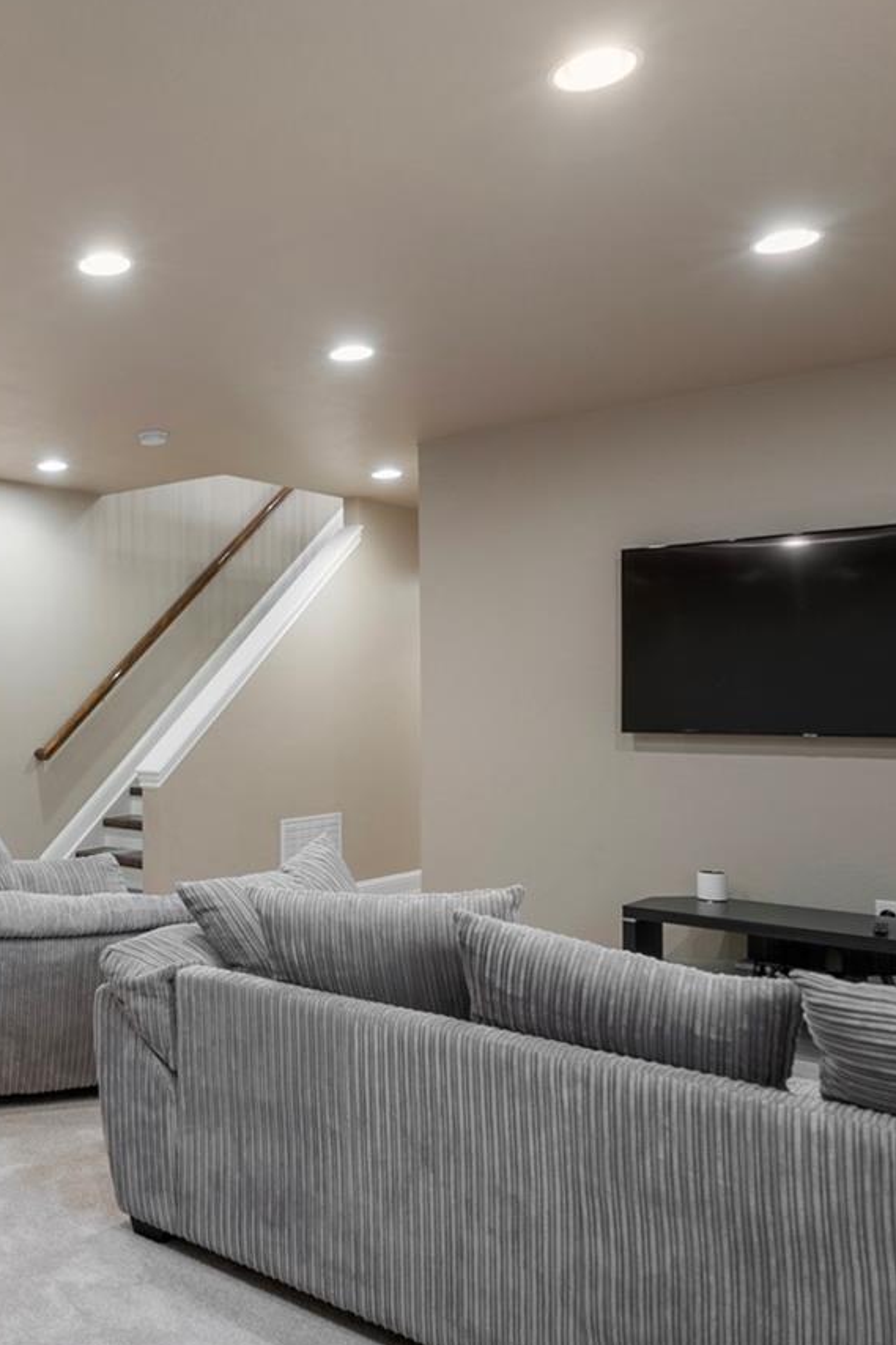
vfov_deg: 61.9
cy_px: 696
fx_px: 1120
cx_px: 31
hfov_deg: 39.3
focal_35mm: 30
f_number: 8
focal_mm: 16
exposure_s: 6
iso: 100
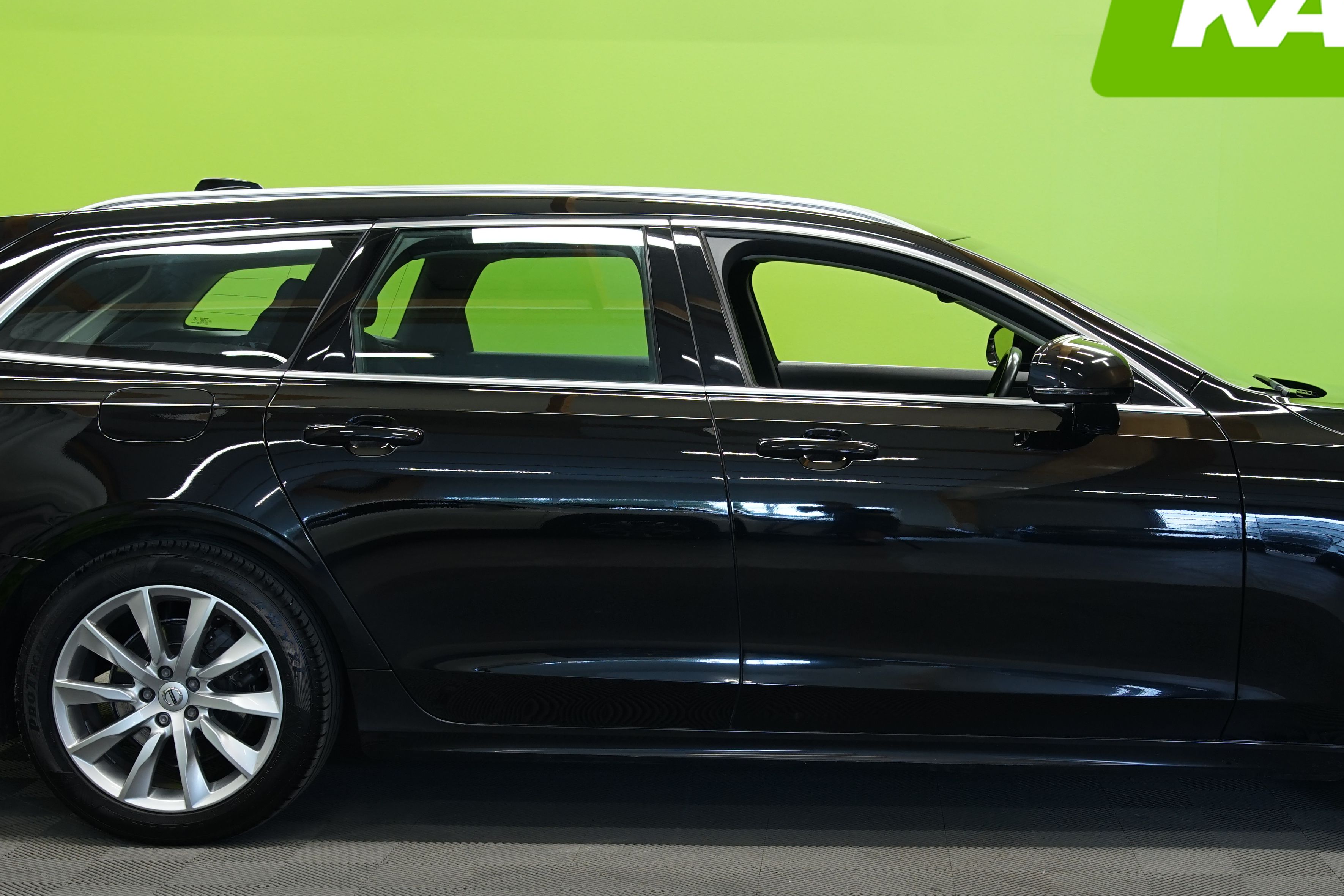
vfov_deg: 22.2
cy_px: 587
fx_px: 2277
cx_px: 805
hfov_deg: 32.8
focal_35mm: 61
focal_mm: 36
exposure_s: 1/20
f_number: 5
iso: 500
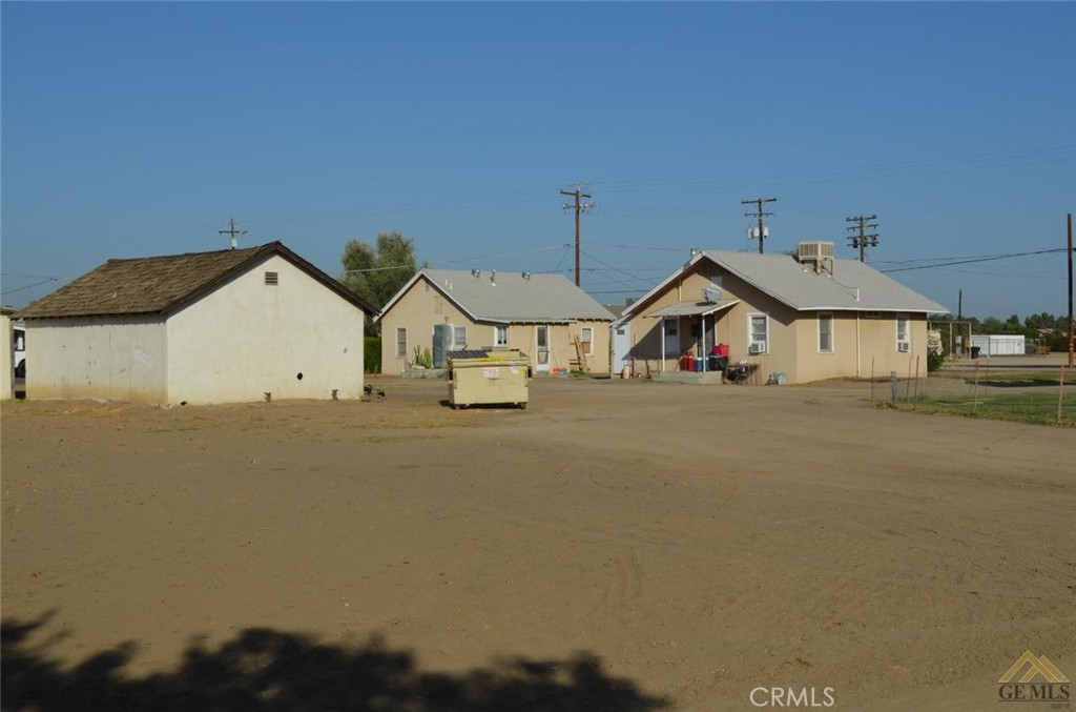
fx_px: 1341
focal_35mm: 45
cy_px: 356
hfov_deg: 43.7
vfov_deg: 29.7
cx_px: 538
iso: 100
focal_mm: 30
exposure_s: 1/400
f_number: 10
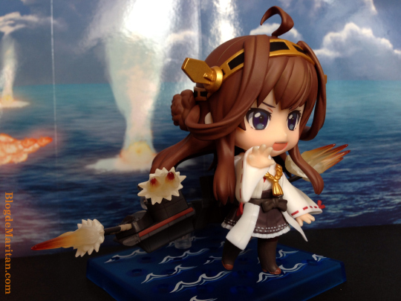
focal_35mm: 33
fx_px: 382
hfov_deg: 55.4
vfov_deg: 42.9
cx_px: 200
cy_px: 150
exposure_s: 1/20
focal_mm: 4.12
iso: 50
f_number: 2.4
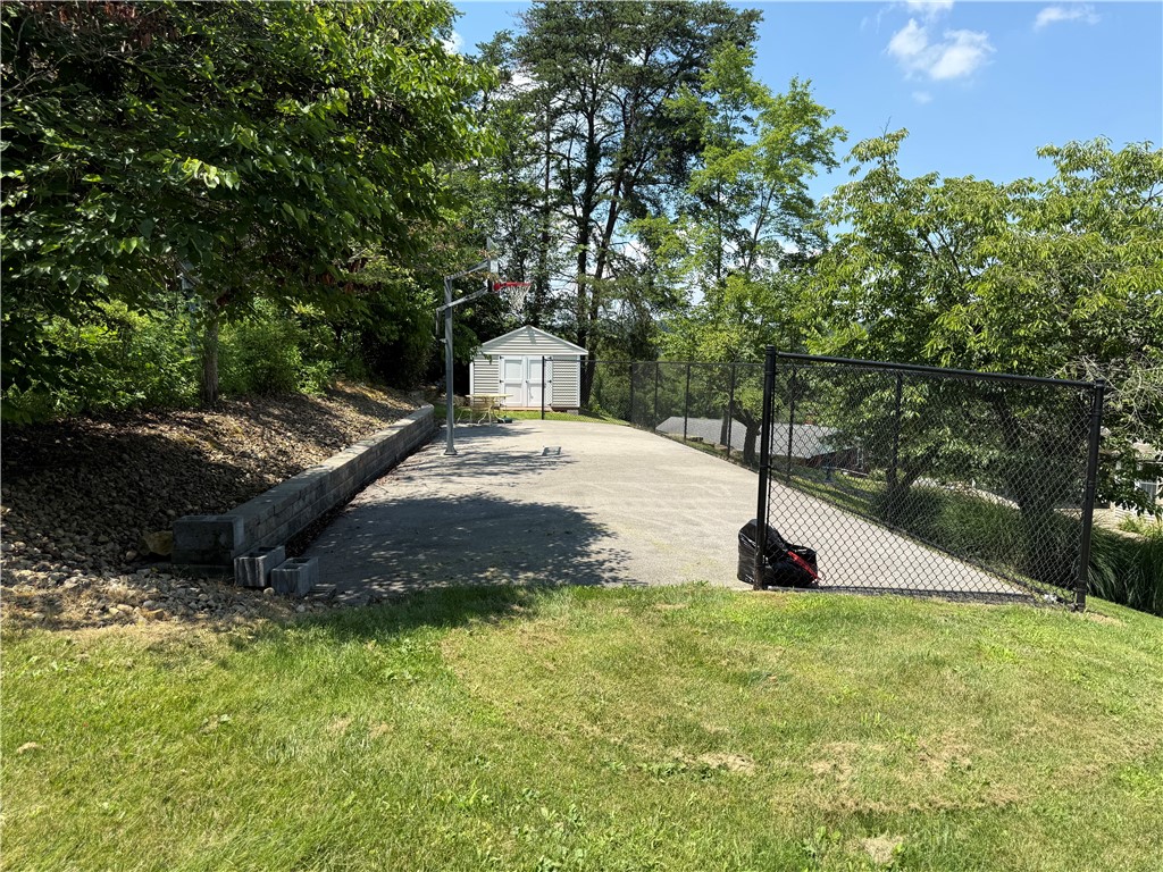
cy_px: 436
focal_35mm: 24
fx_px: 806
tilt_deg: -7.3
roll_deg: +0.8
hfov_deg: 71.6
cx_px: 582
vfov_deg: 56.8
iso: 80
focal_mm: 6.76
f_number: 1.78
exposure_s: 1/2370
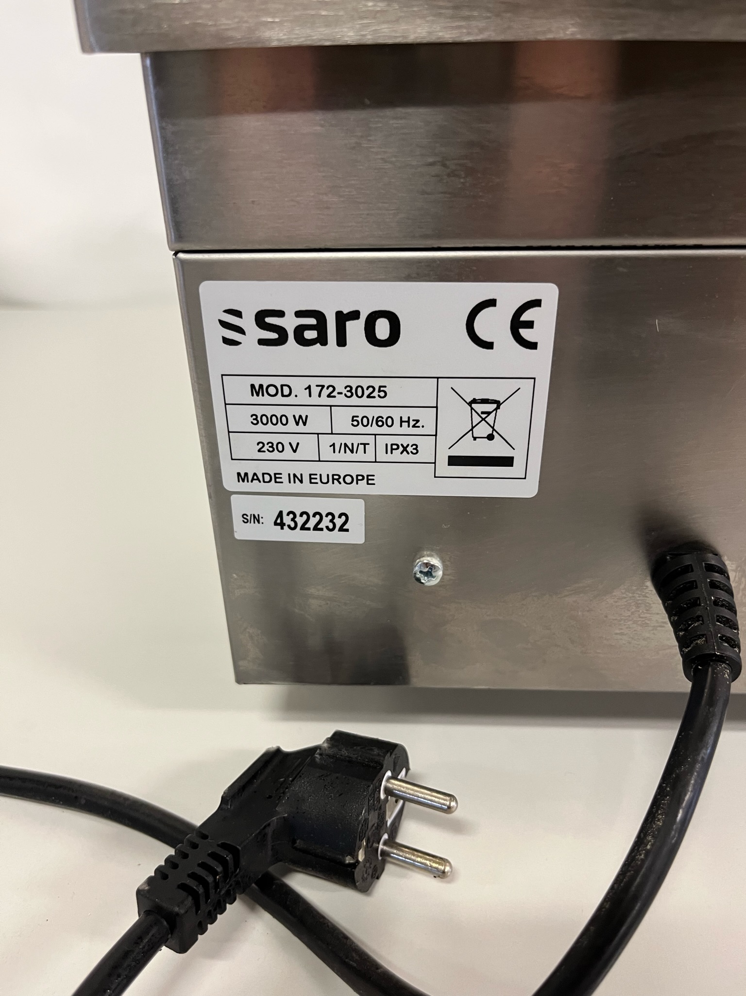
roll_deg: +1.2
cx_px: 373
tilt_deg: -29.8
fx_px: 747
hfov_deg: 53.0
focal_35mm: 26
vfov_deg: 67.3
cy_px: 498
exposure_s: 1/50
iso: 160
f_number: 1.6
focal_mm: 5.1
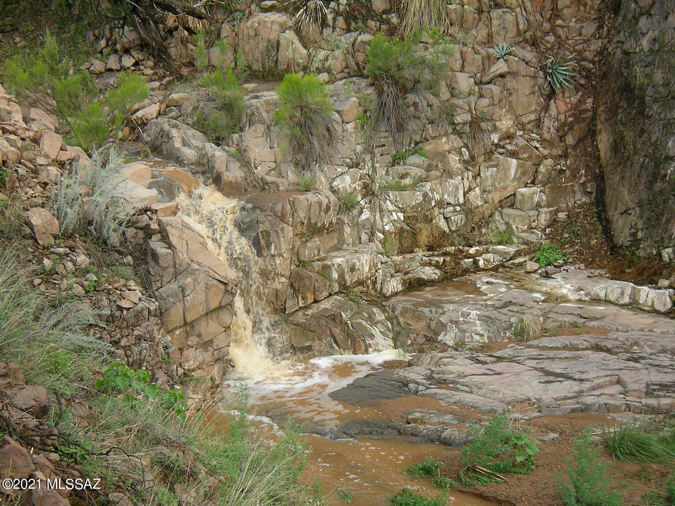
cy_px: 253
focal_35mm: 89
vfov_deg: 16.6
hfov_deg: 22.0
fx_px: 1735
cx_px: 338
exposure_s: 1/120
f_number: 3.8
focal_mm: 13.8
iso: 76
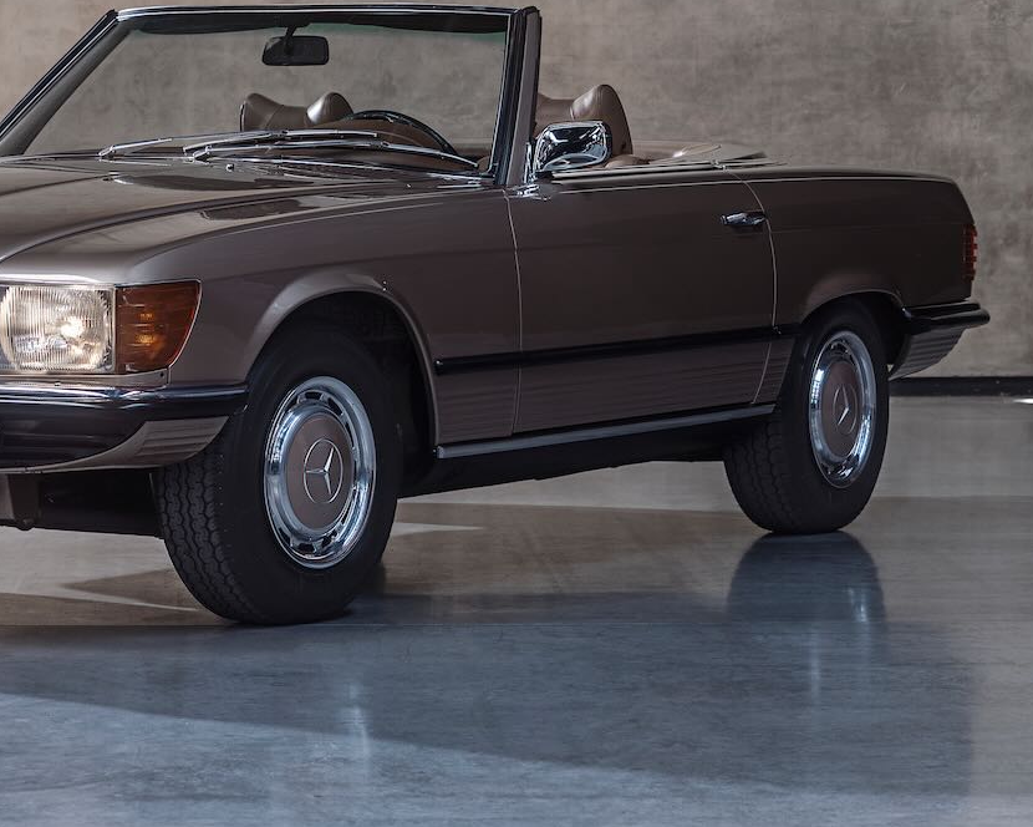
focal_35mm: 152
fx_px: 4647
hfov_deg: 12.7
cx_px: 334
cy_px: 105
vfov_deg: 10.1
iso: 50
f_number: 5.6
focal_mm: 70
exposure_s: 1/10
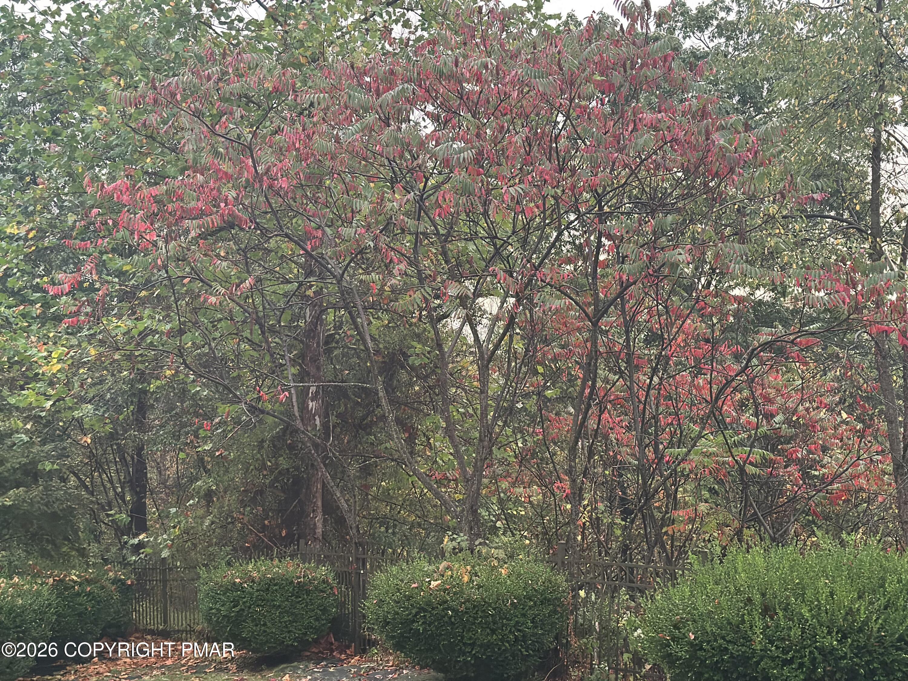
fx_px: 1259
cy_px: 340
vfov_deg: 30.3
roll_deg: +2.9
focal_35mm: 48
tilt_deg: +3.6
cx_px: 454
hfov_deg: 39.7
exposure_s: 1/40
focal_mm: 6.86
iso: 800
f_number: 1.78
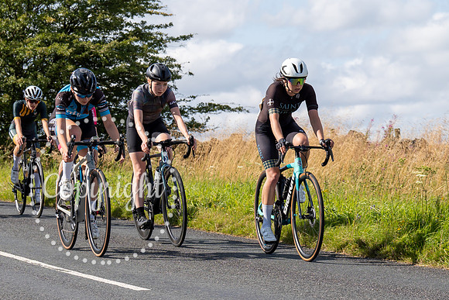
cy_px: 141
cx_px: 289
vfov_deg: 9.6
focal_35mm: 142
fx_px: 1777
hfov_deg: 14.4
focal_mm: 70
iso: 100
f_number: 5.6
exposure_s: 1/800
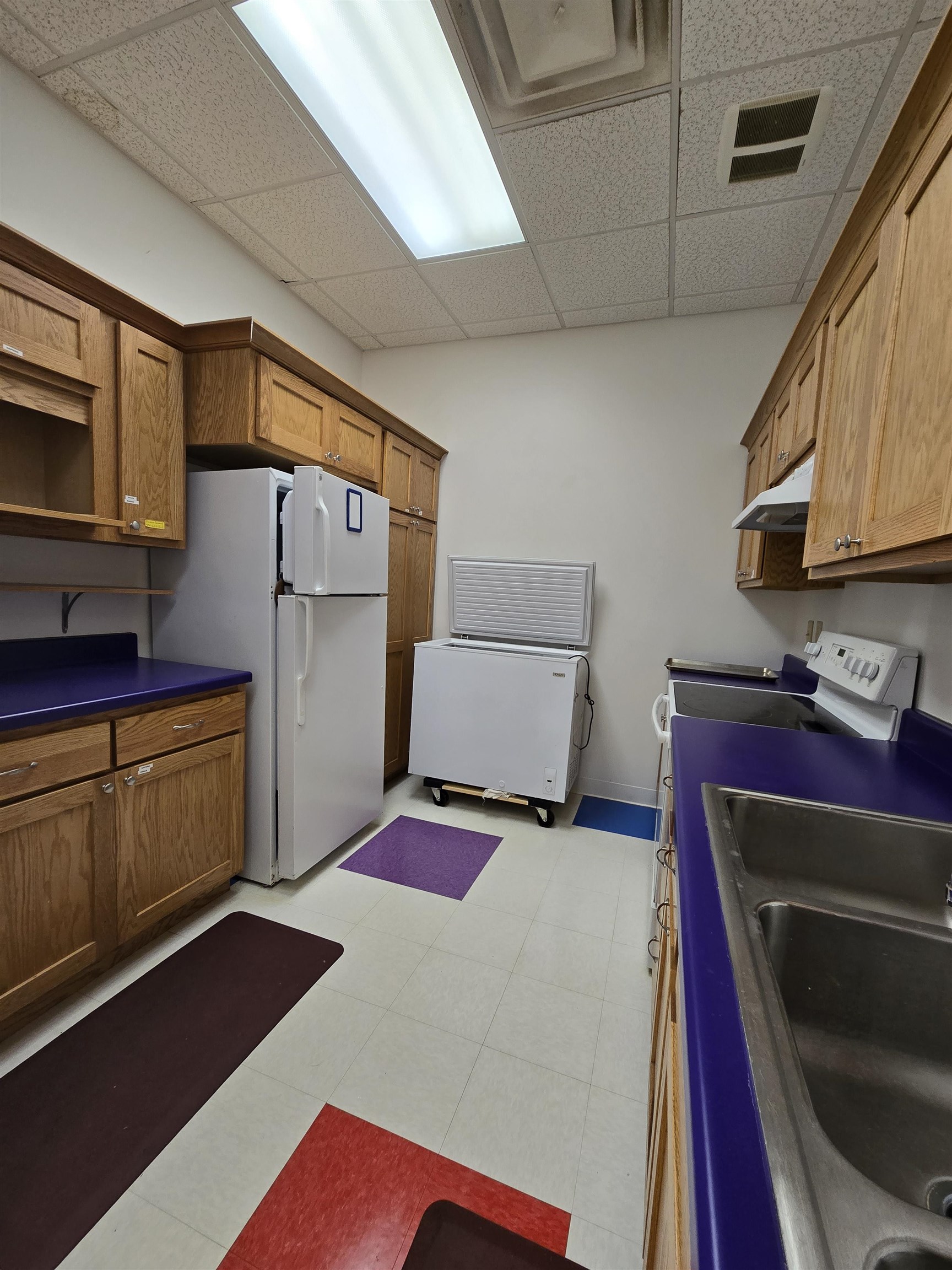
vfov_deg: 106.2
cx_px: 476
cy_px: 635
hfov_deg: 89.9
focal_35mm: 13
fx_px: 477
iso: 125
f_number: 2.2
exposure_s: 1/60
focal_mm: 2.2
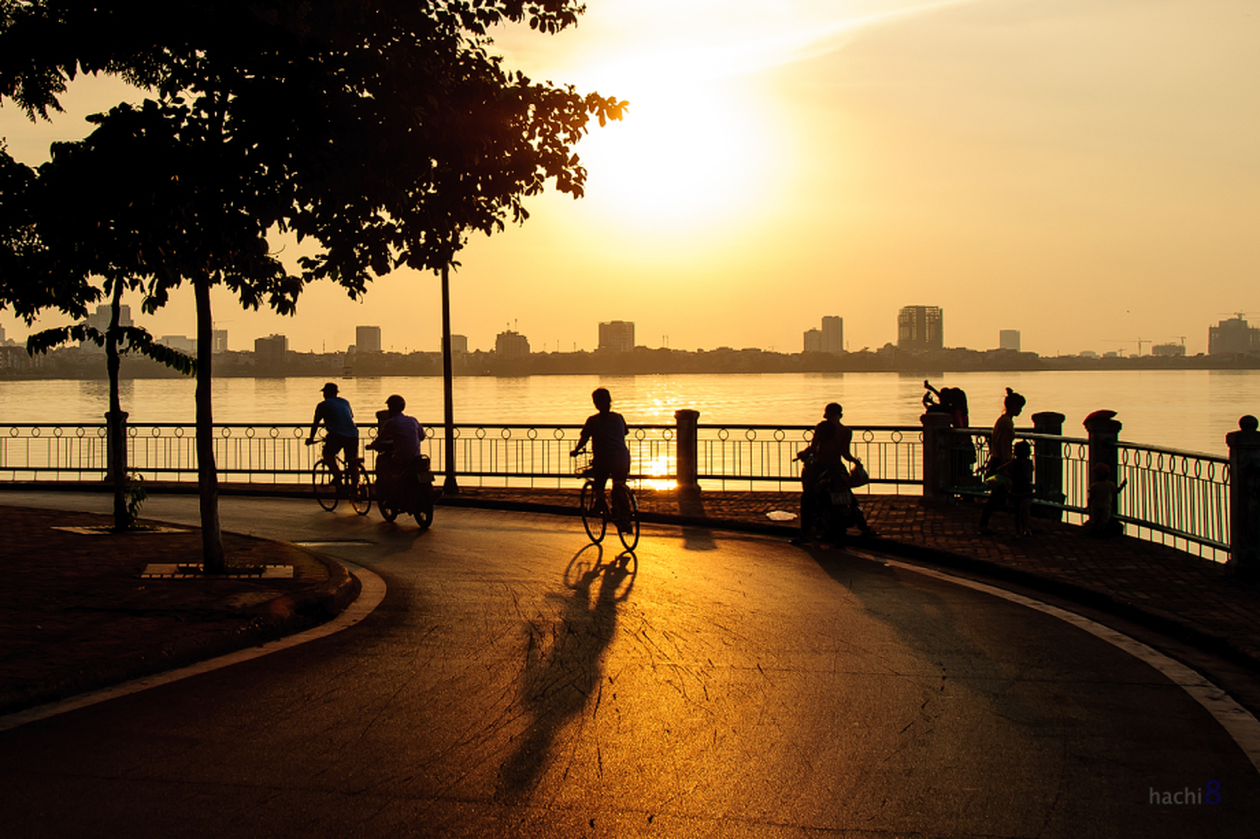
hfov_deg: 45.0
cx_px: 630
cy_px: 420
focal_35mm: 44
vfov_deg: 30.8
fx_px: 1522
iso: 200
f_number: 13
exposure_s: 1/200
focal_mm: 29
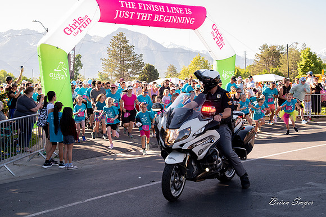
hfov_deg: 36.0
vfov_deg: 24.4
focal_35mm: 55
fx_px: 501
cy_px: 108
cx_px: 157
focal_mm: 52
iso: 800
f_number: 8
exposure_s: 1/320
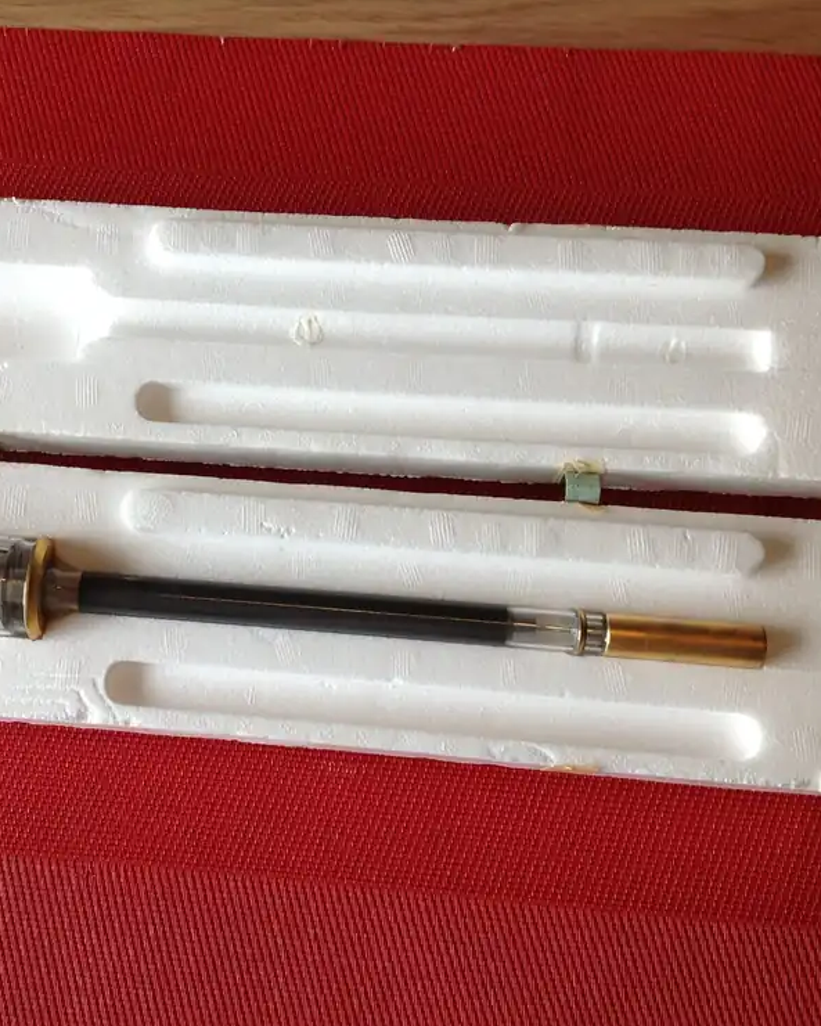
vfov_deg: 40.3
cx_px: 235
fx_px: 1397
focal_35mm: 46
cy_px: 514
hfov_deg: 32.3
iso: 50
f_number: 2.4
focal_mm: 4.28
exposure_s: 1/183
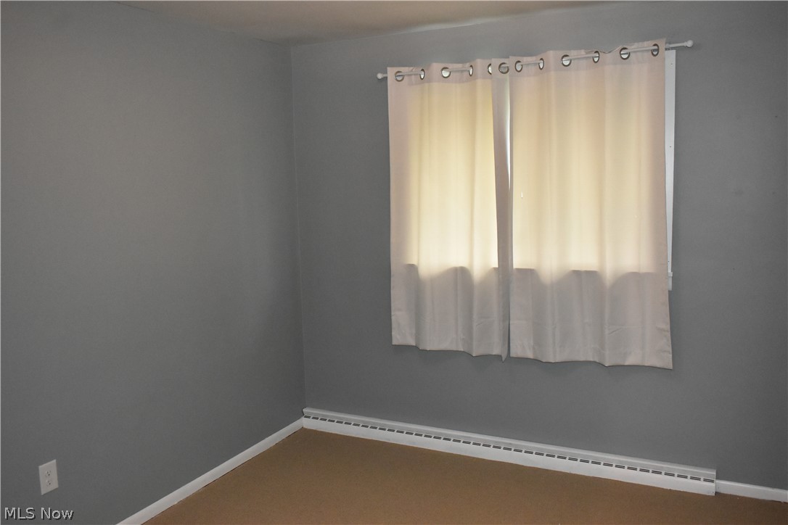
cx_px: 394
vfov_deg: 41.7
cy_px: 262
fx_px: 689
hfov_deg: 59.5
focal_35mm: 32
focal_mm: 21
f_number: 5
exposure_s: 1/200
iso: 3600
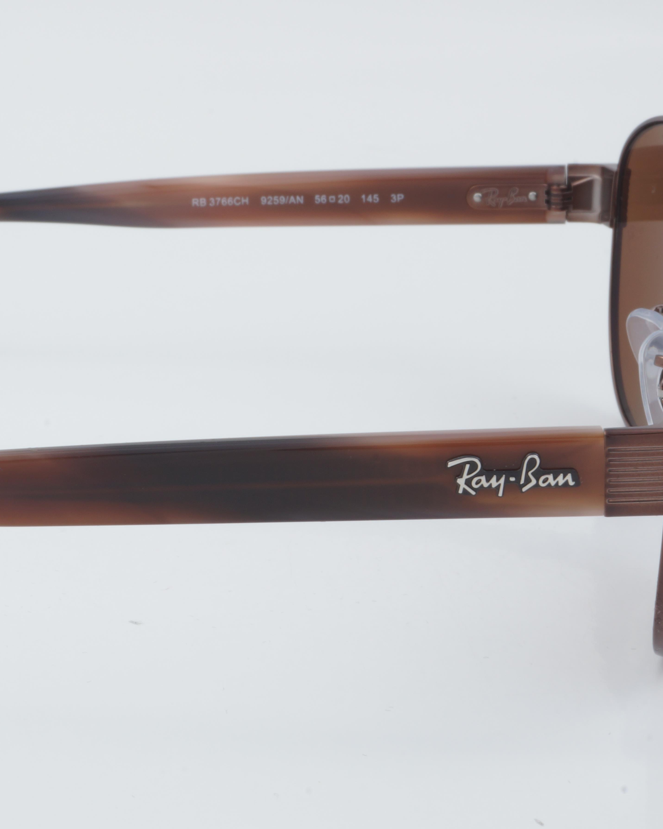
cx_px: 91
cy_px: 386
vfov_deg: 18.1
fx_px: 2595
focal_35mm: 106
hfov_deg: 14.4
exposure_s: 1/3
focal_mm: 45
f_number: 32
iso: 100
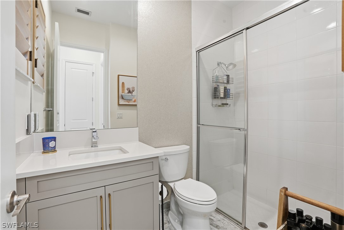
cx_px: 172
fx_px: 153
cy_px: 115
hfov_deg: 96.7
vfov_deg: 73.7
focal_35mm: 16
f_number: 9
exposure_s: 1/40
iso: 400
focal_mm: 16
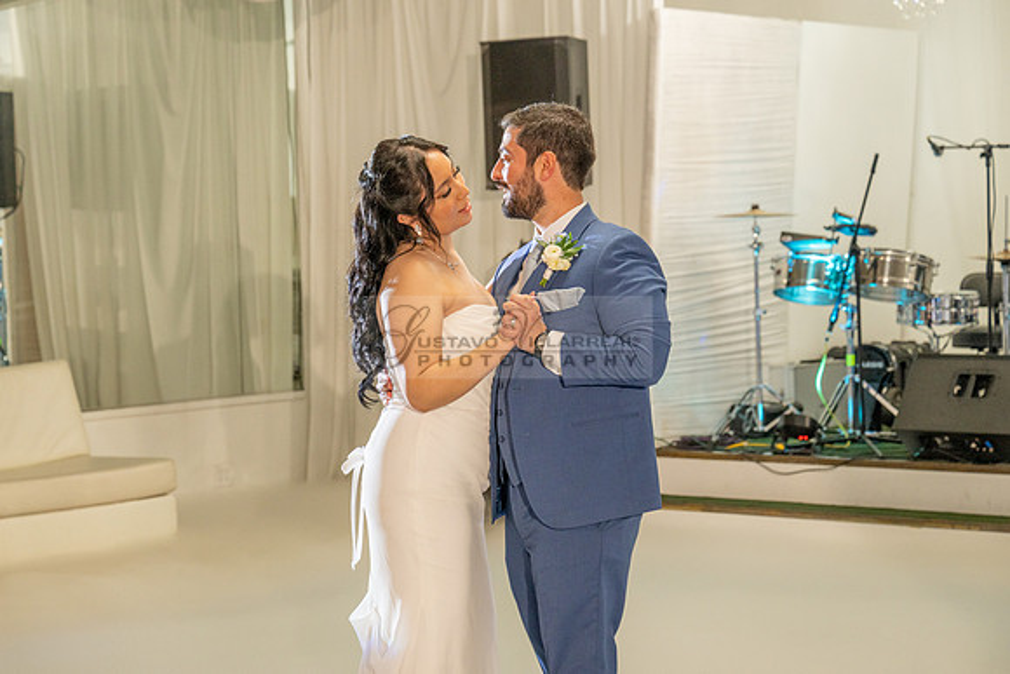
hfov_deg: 25.1
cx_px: 426
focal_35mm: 81
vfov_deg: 16.9
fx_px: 2270
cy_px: 372
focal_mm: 70
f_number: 4
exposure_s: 1/125
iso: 640
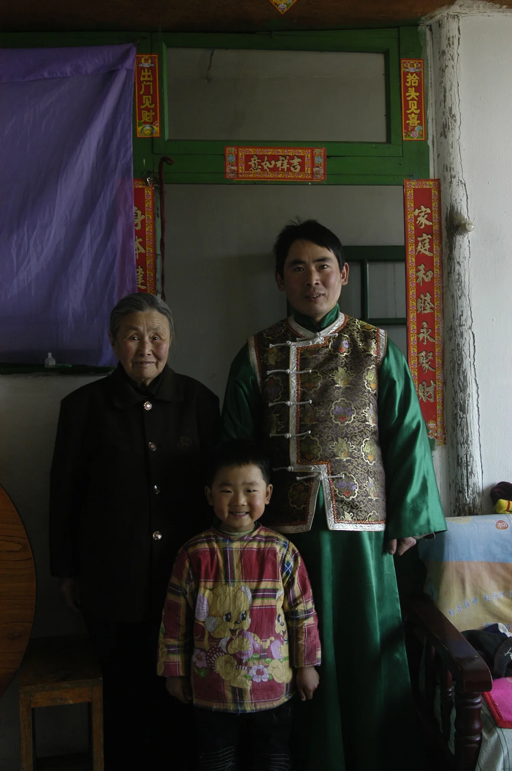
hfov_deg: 34.1
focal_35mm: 39
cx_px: 256
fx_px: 834
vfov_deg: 49.6
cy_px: 386
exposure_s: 1/60
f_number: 4.5
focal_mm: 26
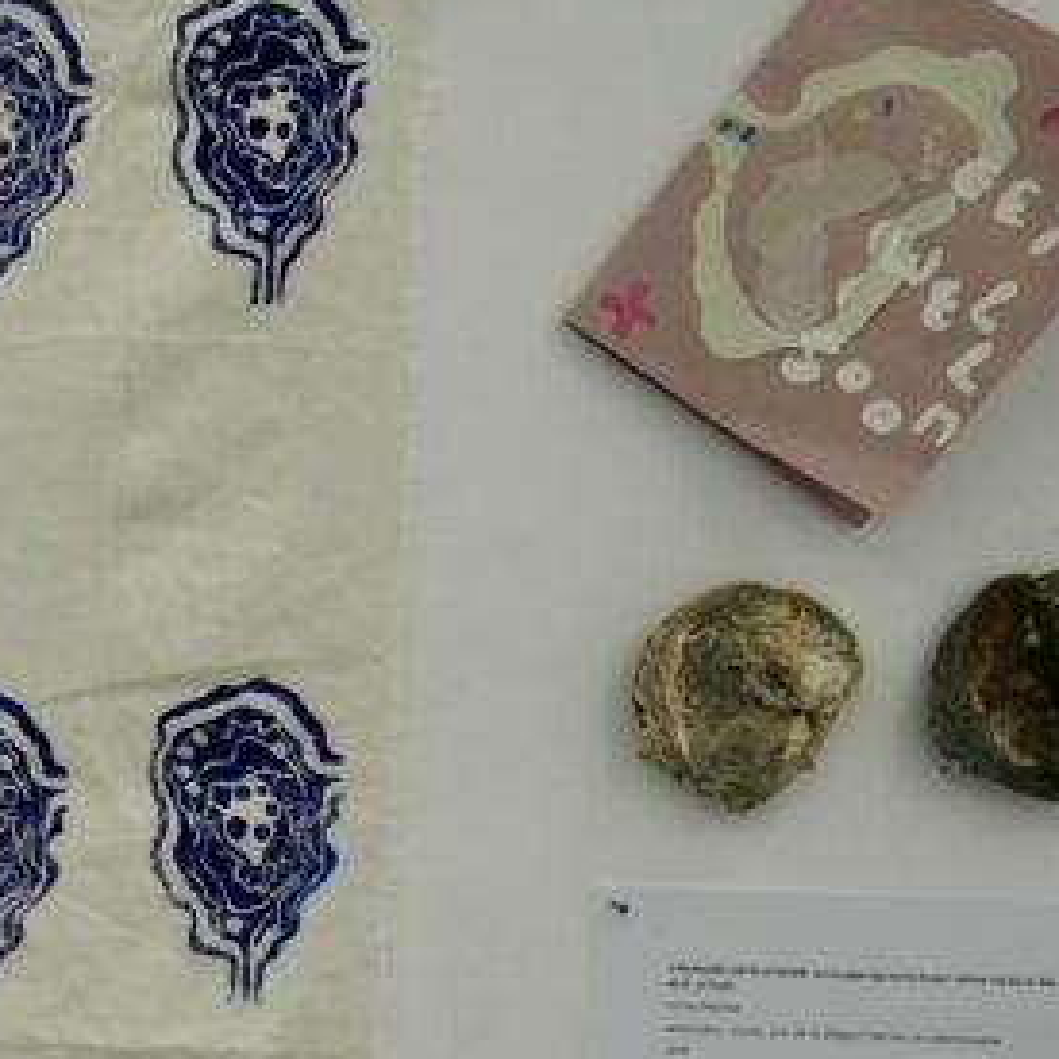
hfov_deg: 16.6
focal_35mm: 95
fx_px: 3288
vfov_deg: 18.2
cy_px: 722
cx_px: -528
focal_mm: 30
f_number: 4
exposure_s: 1/160
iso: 250
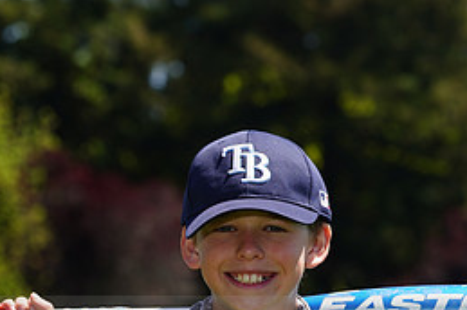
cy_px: 319
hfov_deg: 5.0
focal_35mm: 415
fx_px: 5377
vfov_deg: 3.3
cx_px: 155
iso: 100
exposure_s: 1/160
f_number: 9
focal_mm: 185
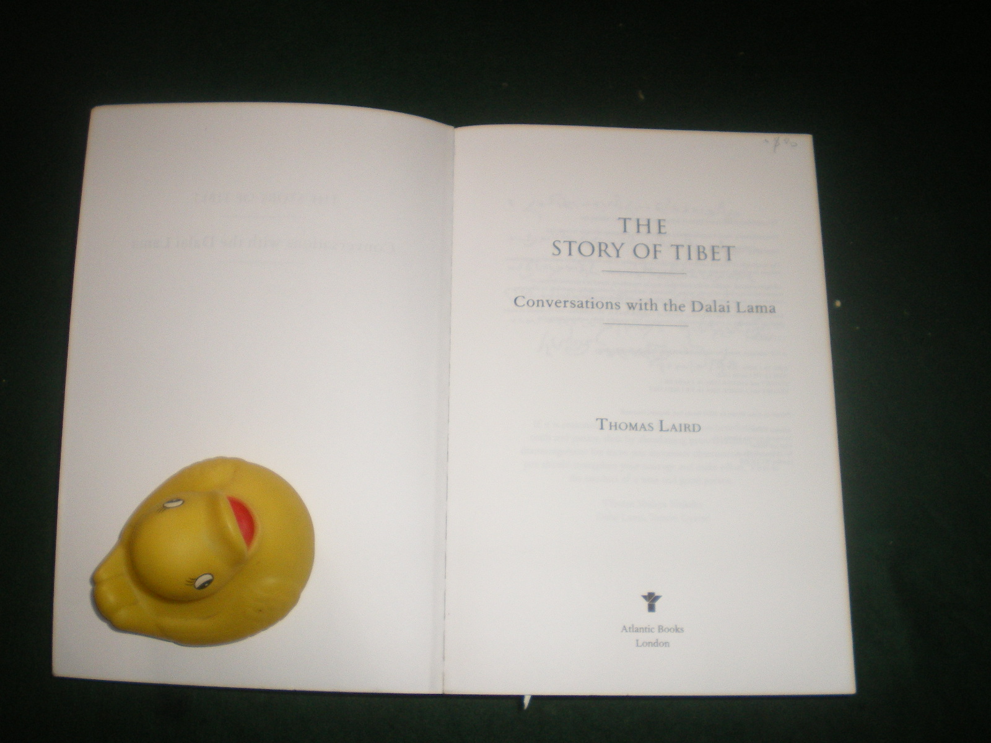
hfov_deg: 49.0
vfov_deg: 37.7
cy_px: 372
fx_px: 1088
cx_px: 496
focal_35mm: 38
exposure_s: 1/50
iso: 200
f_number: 3.1
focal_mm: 6.3
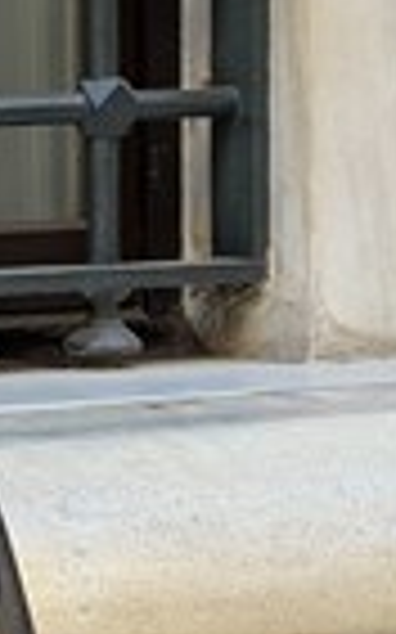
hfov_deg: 6.5
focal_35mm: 192
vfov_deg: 10.9
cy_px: 245
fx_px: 3319
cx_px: -490
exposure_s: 1/286
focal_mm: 6.76
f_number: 1.78
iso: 64
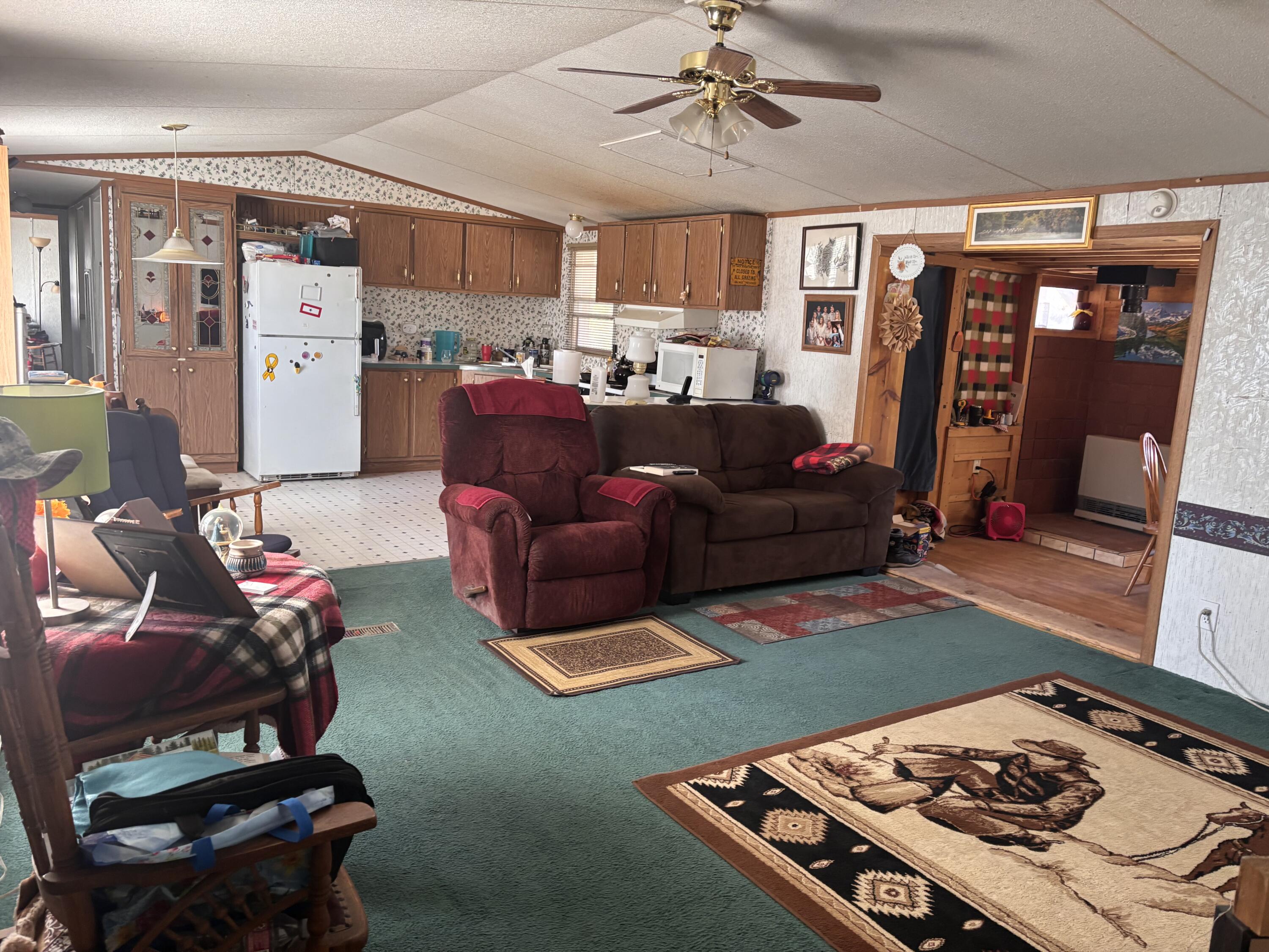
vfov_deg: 53.1
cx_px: 634
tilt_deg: -9.4
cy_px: 476
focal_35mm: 26
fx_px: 953
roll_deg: -4.0
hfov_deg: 67.3
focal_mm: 5.96
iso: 200
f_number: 1.6
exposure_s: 1/60
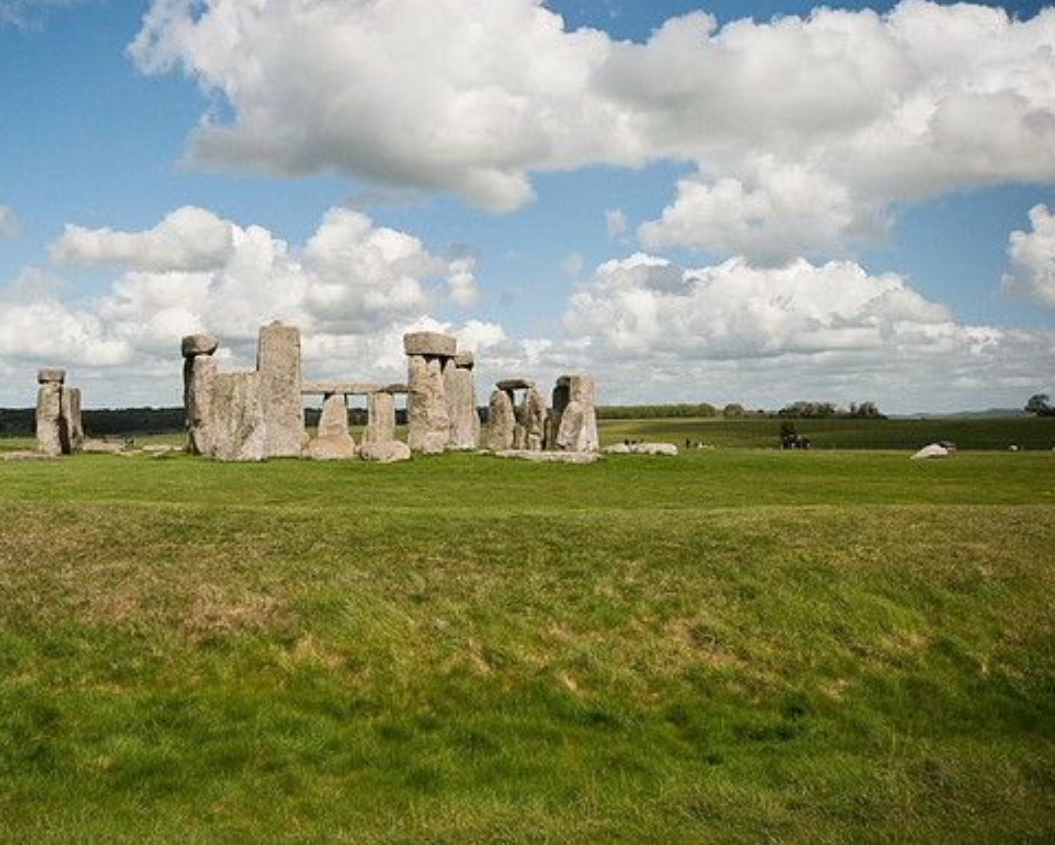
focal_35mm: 34
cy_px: 421
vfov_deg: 43.4
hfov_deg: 52.6
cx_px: 436
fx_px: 1062
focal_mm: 20
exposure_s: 1/320
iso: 200
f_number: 9
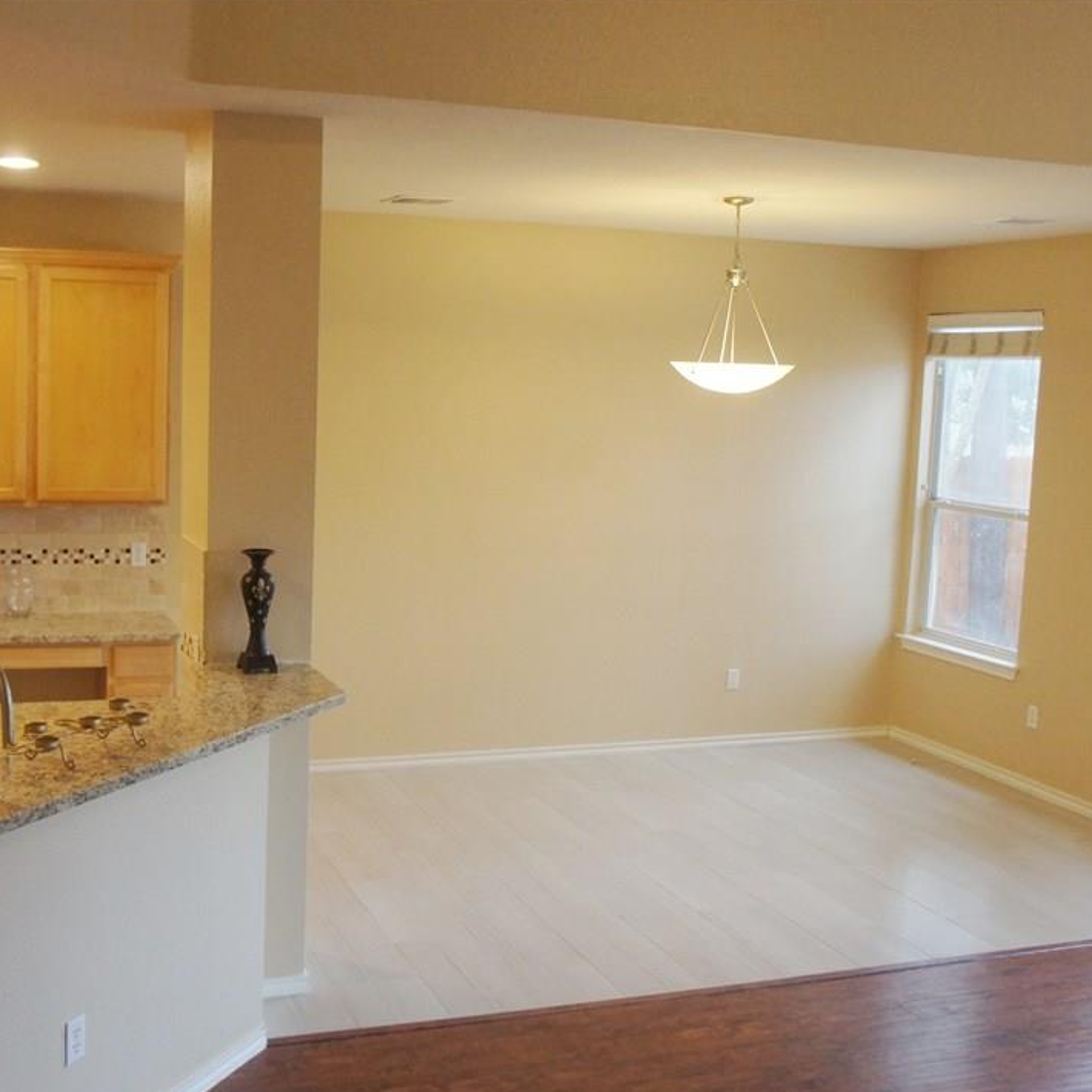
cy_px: 548
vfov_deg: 42.8
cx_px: 367
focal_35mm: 39
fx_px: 1392
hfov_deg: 42.3
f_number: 4
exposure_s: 1/200
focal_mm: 20
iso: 1600
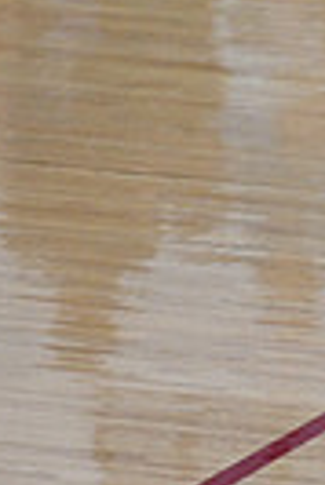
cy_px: 126
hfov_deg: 1.7
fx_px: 11169
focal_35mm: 827
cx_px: 1008
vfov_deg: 2.5
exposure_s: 1/400
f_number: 4
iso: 4000
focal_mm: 190
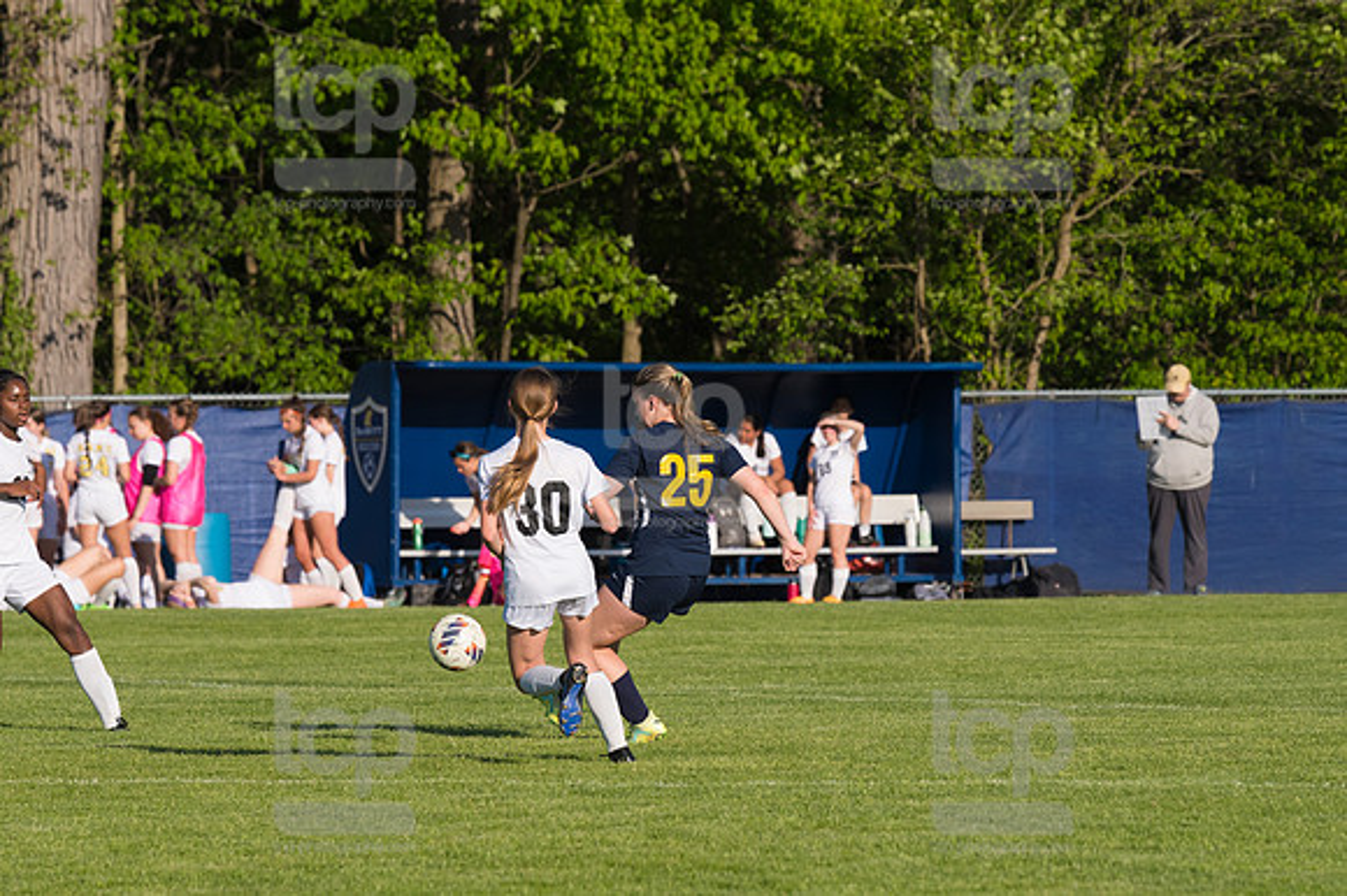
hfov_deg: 6.9
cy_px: 448
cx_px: 674
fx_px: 11218
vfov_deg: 4.6
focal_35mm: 300
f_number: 5.6
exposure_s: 1/1600
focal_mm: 200
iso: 250
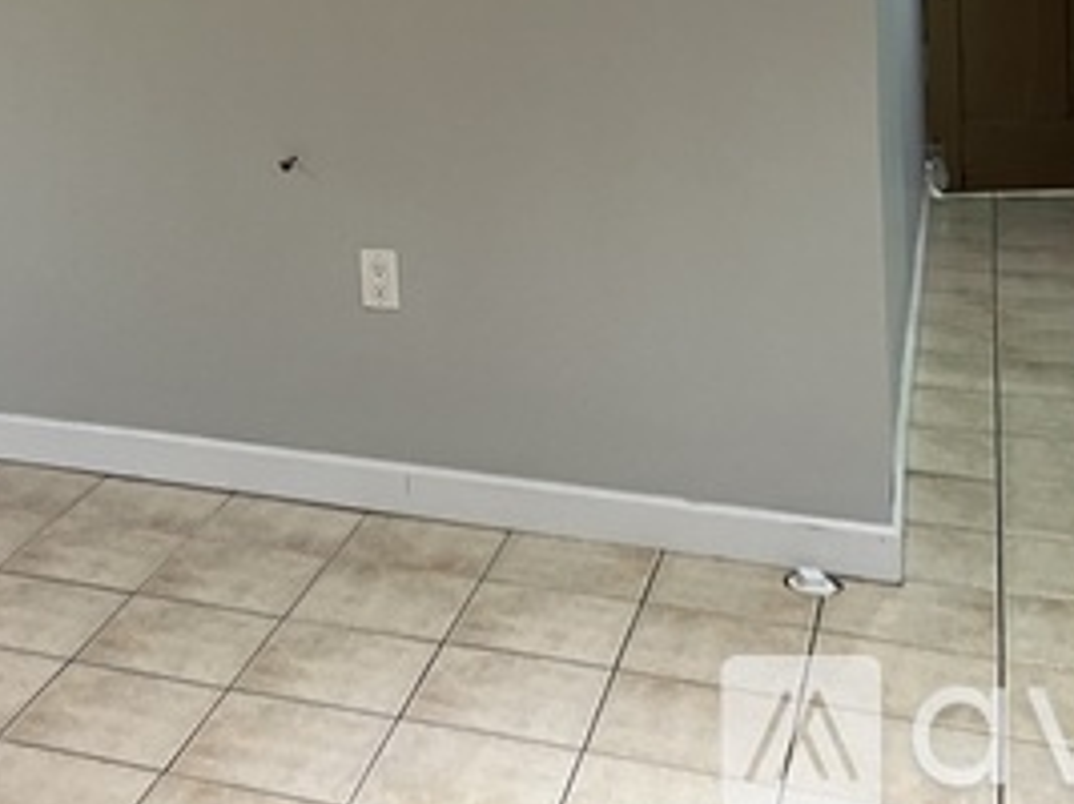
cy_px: -189
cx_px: 30
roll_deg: +2.5
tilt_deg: -0.9
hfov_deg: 28.2
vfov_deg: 20.9
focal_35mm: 65
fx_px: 2016
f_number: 1.5
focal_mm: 5.7
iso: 250
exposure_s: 1/60
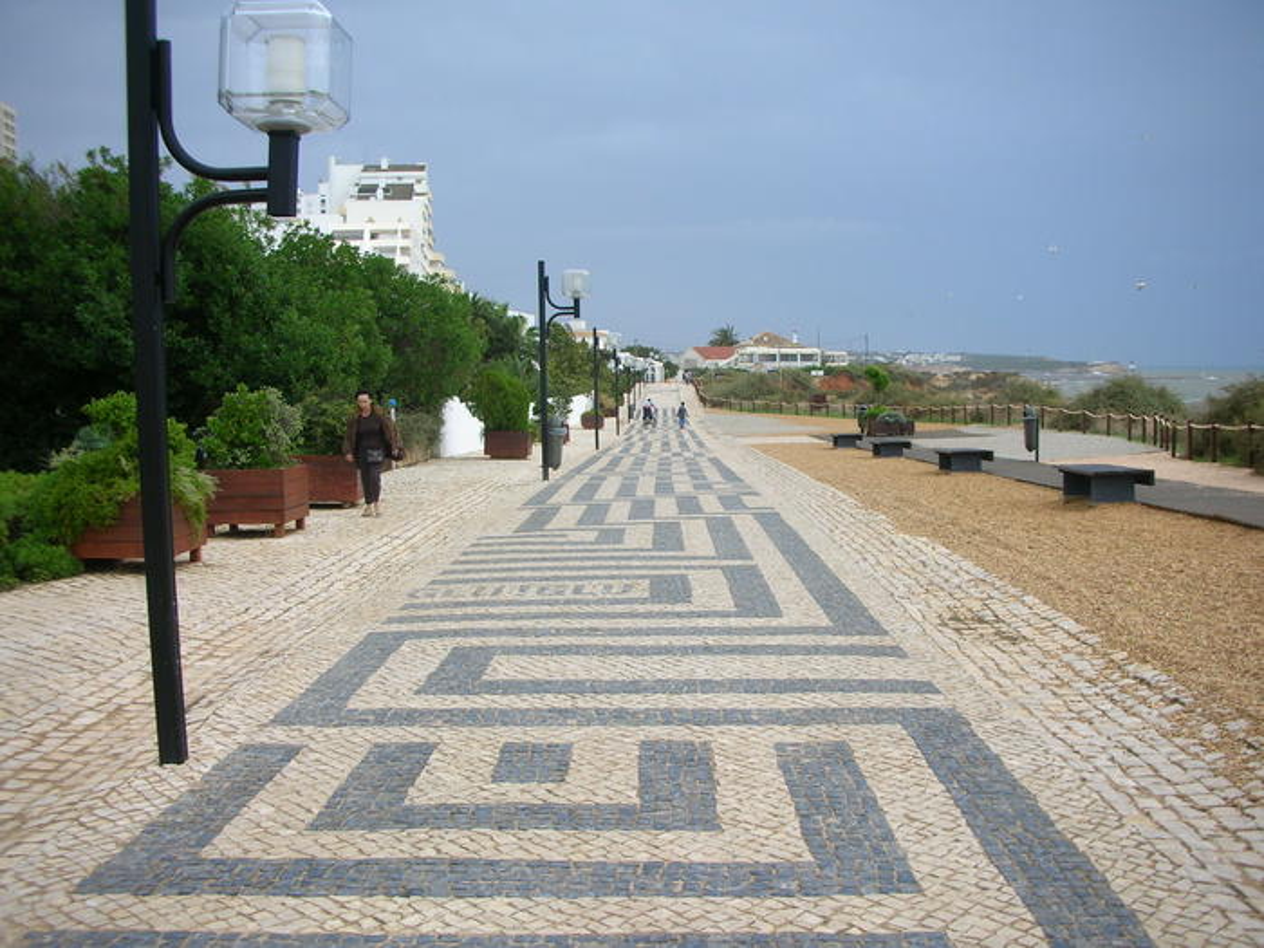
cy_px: 474
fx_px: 1278
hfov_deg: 52.6
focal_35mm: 35
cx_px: 632
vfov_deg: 40.7
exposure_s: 1/58.2
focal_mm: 5.8
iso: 50
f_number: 8.5
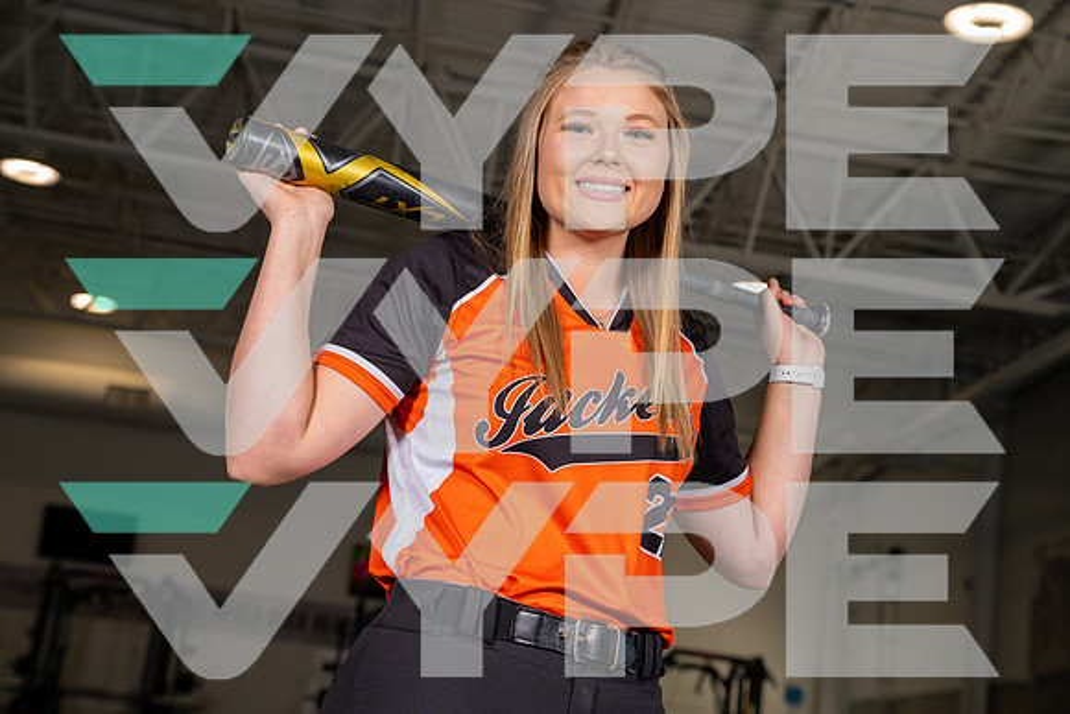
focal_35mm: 68
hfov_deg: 29.6
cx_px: 535
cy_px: 357
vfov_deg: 20.0
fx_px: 2021
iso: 200
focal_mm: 68
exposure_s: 1/200
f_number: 5.6
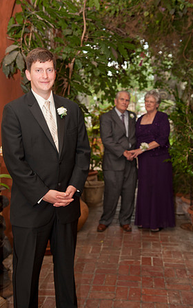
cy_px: 154
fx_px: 362
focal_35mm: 43
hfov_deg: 29.9
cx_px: 98
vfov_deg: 46.2
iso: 250
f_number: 4
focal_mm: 42
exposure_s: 1/125
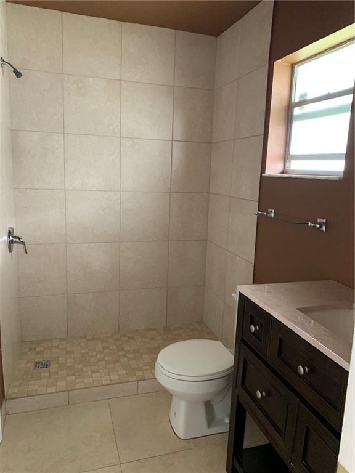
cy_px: 236
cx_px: 178
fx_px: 356
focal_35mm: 26
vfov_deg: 67.3
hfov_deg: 53.1
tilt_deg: -9.8
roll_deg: -1.4
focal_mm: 4.25
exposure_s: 1/40
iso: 400
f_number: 1.8
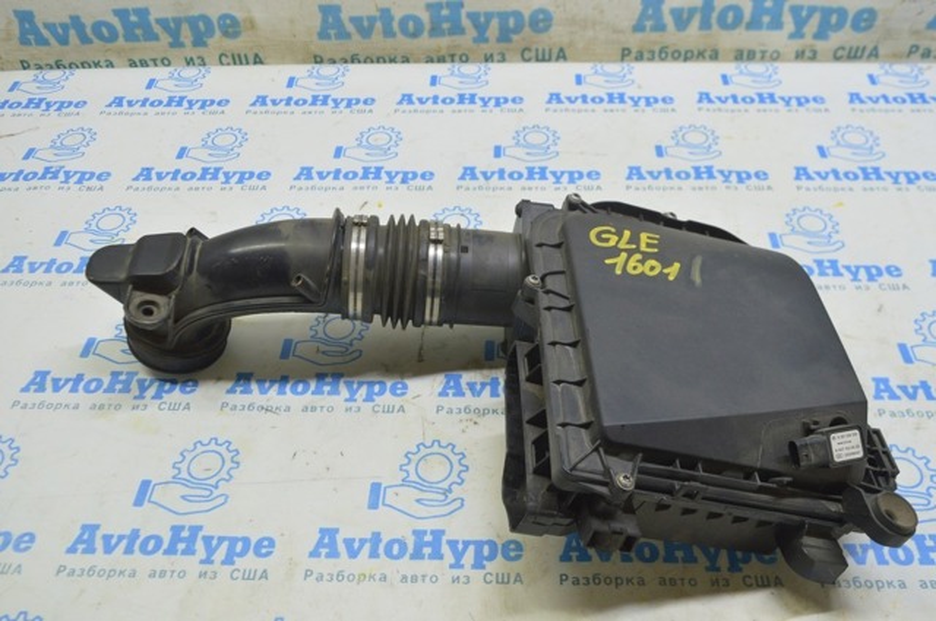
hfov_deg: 57.3
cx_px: 468
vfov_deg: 39.9
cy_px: 310
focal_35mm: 33
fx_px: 857
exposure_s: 1/20
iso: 400
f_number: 5.6
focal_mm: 22
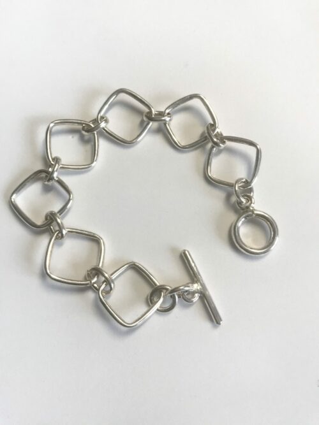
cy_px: 212
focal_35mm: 28
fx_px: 344
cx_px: 160
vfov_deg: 63.5
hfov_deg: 49.7
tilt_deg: -74.8
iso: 25
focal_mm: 3.99
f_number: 1.8
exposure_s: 1/33
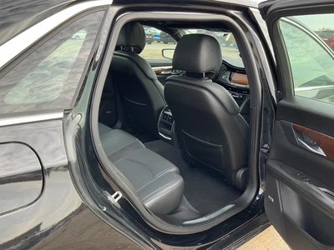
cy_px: 125
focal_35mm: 29
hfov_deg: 61.7
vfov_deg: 48.2
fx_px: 280
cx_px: 167
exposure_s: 1/163
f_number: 1.8
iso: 20
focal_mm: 3
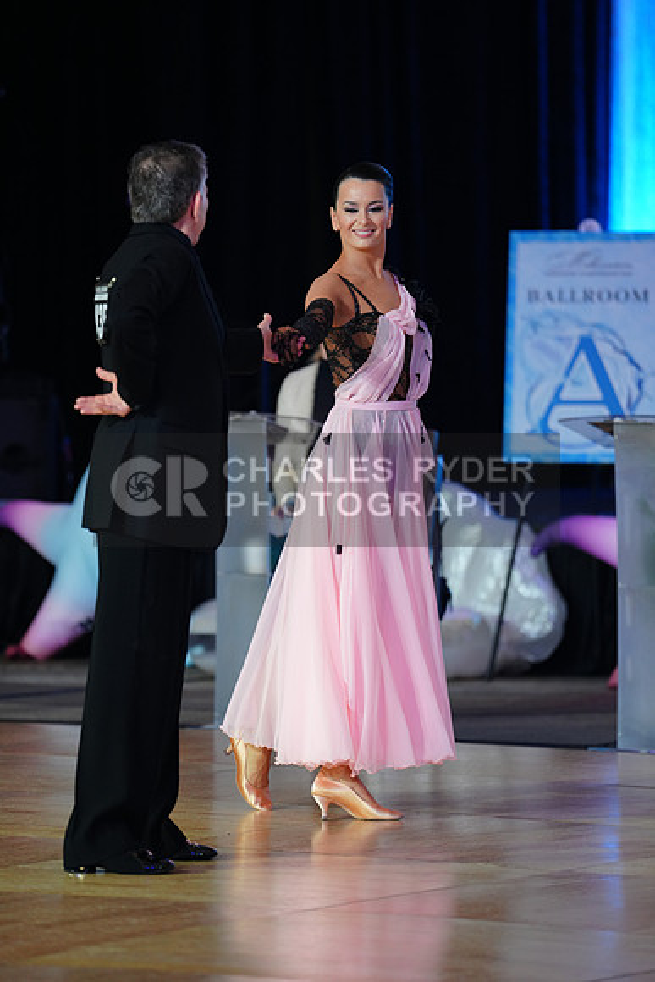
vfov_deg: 10.3
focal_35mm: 200
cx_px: 328
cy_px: 491
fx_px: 5455
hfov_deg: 6.9
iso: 1000
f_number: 2.8
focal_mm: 200
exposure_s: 1/400
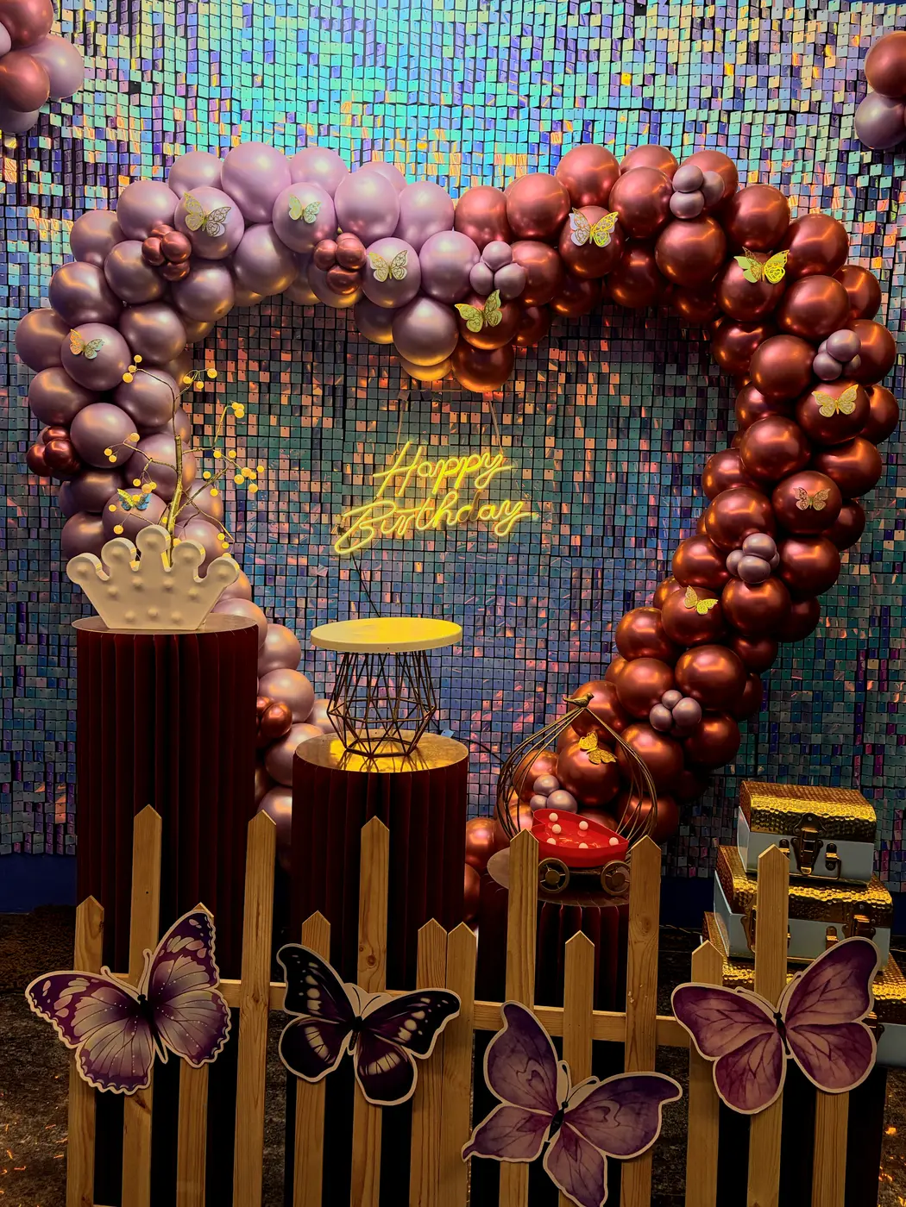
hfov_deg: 53.1
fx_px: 907
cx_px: 453
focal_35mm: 26
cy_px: 604
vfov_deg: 67.3
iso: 80
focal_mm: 5.96
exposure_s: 1/100
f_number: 1.6
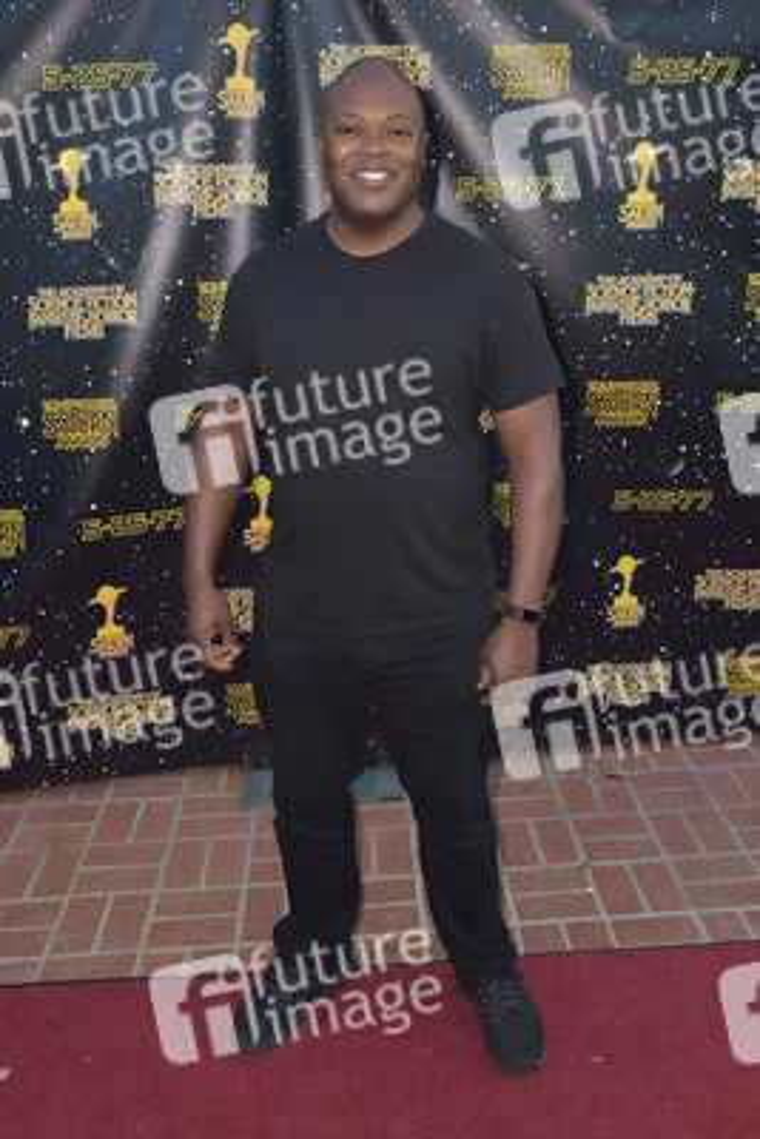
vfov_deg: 63.6
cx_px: 380
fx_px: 917
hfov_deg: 45.0
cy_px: 570
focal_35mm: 29
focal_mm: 29
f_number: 6.3
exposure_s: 1/320
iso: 500
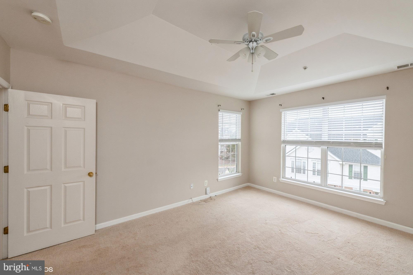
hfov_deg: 104.3
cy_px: 138
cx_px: 206
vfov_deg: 81.2
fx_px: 161
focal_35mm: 14
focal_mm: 14
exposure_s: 1/80
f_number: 10
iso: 400
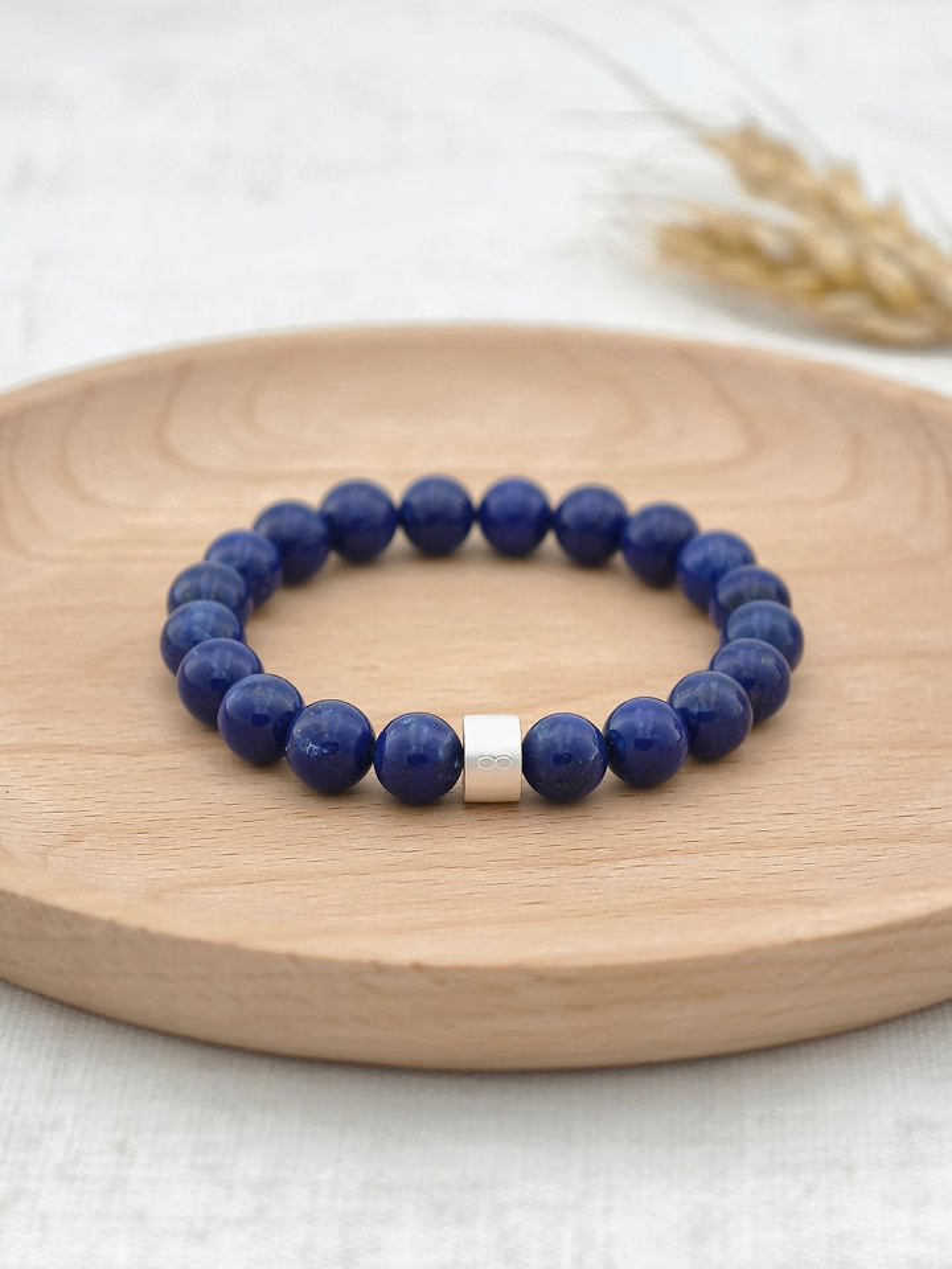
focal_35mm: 102
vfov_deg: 19.3
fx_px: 3740
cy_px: 634
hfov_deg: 14.5
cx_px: 476
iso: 250
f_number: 2.67
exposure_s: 1/323
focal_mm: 22.48
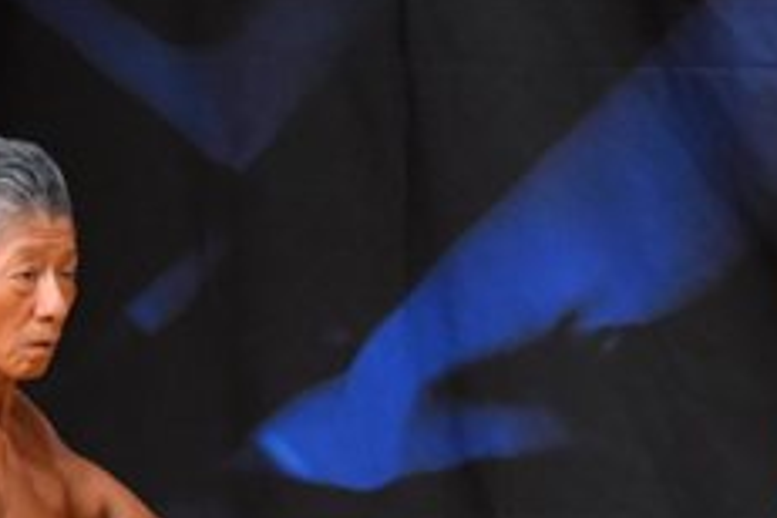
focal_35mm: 955
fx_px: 20610
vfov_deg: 1.4
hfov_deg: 2.2
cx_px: -251
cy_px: 854
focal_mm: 190
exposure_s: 1/400
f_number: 5.6
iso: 5600
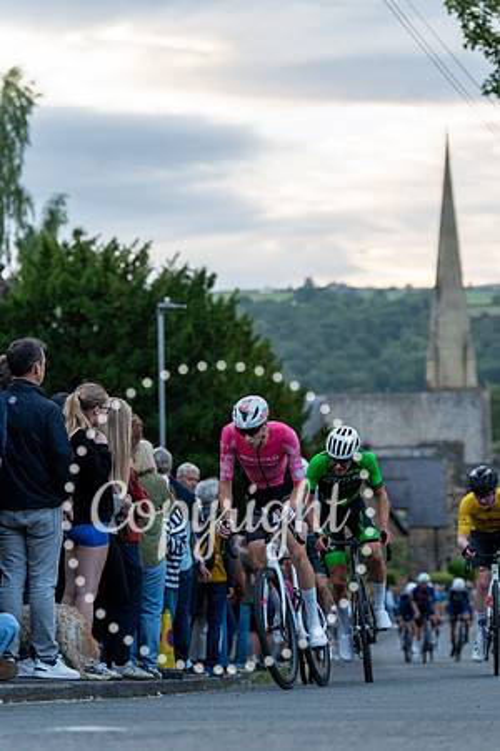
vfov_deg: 19.5
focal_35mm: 105
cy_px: 376
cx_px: 250
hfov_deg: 13.0
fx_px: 2187
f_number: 3.2
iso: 1000
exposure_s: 1/640
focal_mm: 105
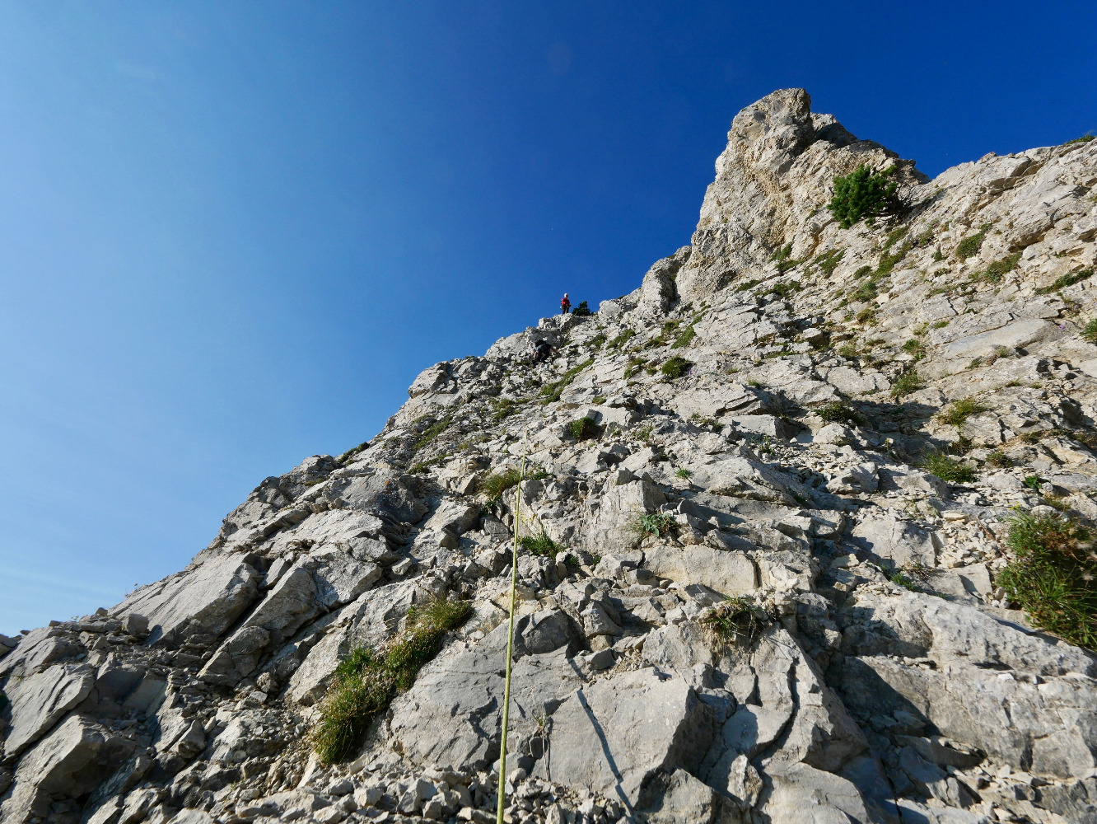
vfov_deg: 85.7
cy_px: 412
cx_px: 548
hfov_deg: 102.0
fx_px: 444
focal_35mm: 14
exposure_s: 1/640
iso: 200
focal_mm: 7
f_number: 7.1
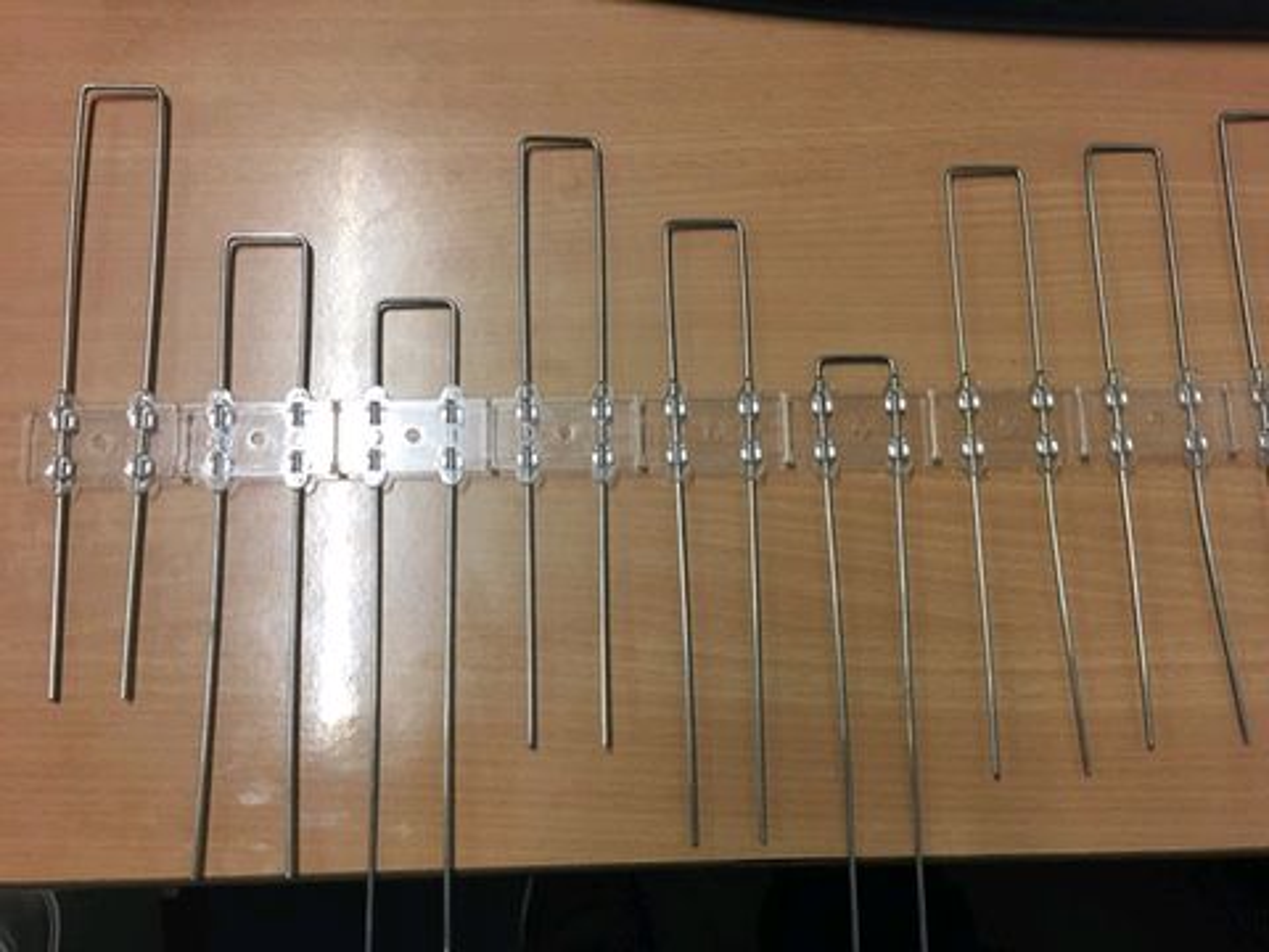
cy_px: 476
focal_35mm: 29
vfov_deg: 48.2
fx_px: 1063
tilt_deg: -78.9
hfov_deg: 61.7
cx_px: 634
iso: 64
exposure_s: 1/17
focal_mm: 4.15
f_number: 2.2
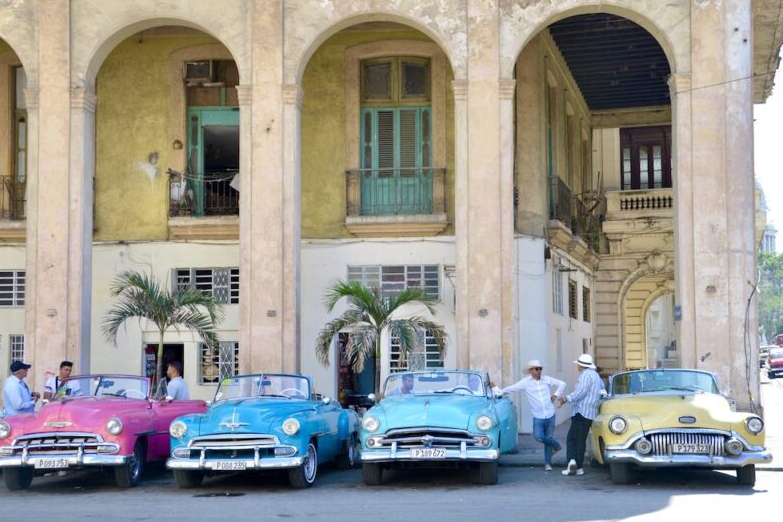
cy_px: 263
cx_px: 387
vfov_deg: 27.5
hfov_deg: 40.3
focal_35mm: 49
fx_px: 1066
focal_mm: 32
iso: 200
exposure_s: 1/200
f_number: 7.1
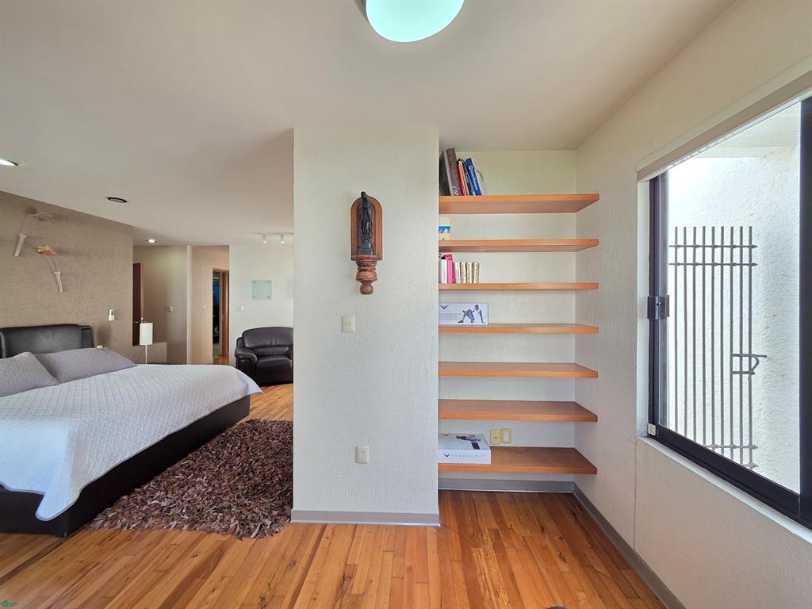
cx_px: 406
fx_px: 305
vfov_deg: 89.9
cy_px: 304
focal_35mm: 13
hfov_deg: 106.2
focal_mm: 2.2
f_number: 1.9
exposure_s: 1/120
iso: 200
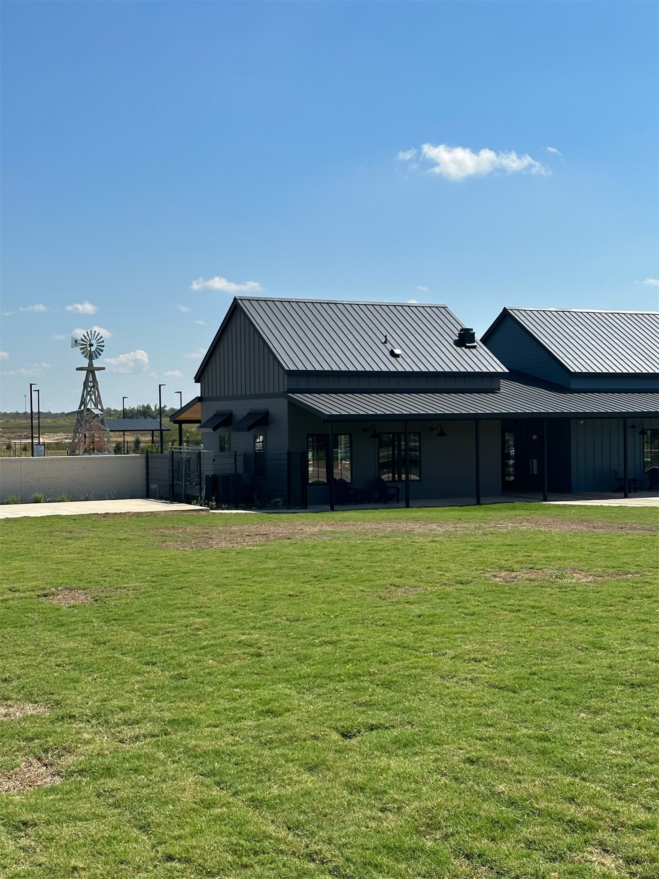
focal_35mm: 48
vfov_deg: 39.7
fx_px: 1219
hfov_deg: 30.3
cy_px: 440
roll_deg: +1.4
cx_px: 330
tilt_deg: -0.9
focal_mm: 6.86
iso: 64
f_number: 1.78
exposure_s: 1/5556
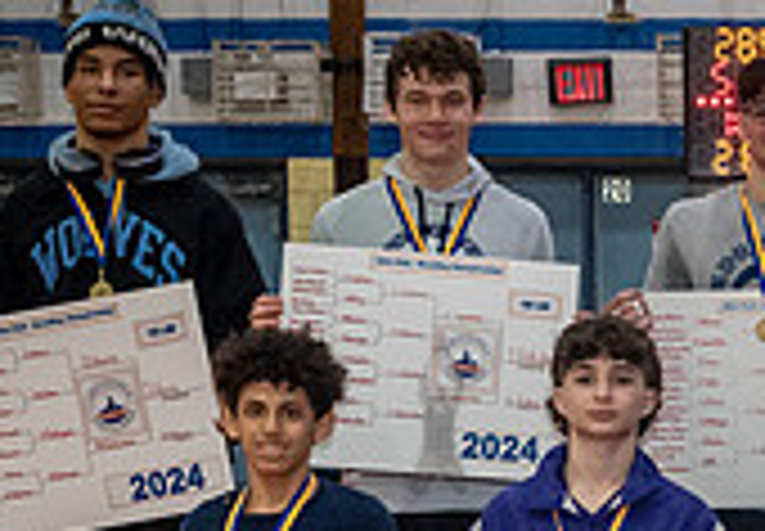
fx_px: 3013
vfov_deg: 10.0
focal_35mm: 140
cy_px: 560
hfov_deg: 13.8
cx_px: 1030
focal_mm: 35
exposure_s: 1/200
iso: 4000
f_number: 5.6
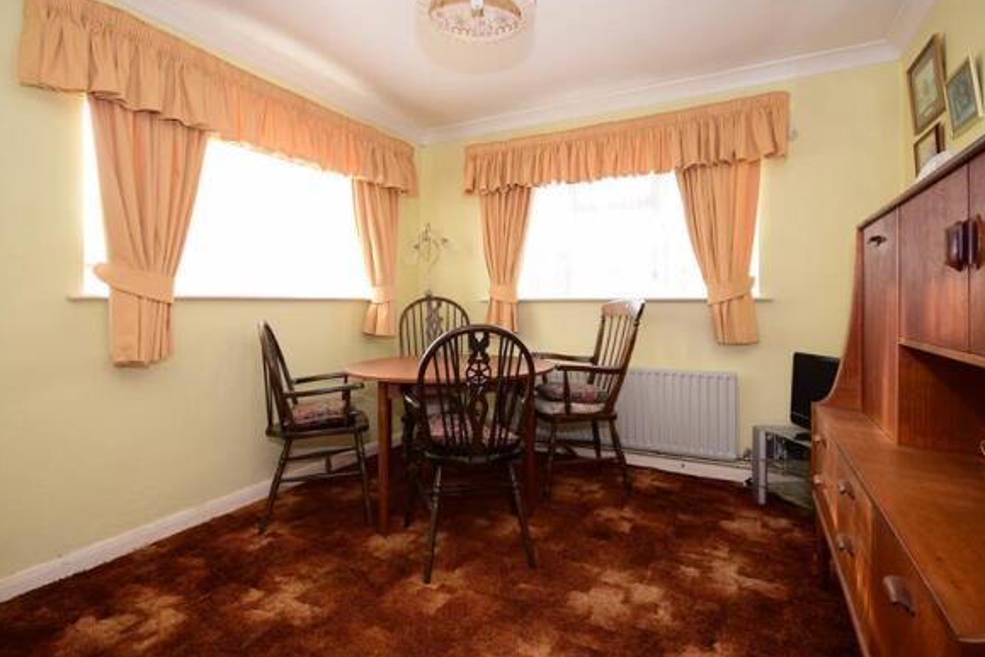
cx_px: 498
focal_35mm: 17
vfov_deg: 70.3
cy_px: 295
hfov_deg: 93.3
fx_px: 465
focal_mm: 10
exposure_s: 1/20
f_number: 7.1
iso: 400
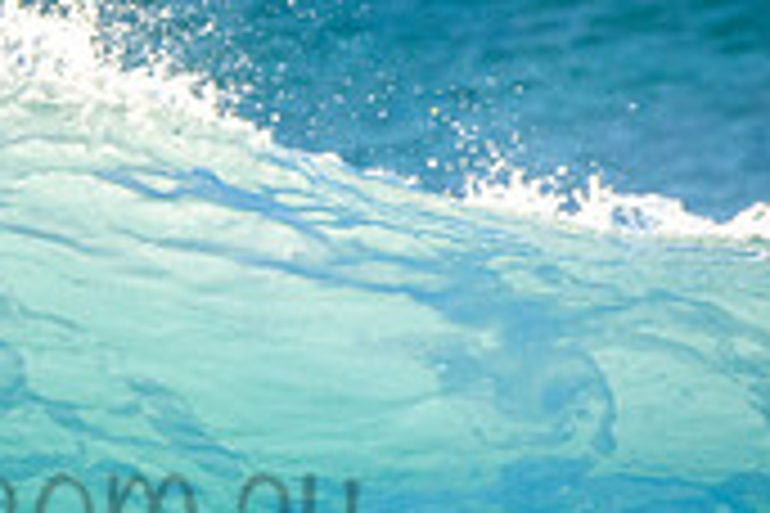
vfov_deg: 0.5
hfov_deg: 0.8
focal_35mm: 2547
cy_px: 457
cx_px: -117
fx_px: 54473
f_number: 5.6
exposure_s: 1/1250
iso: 500
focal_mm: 500
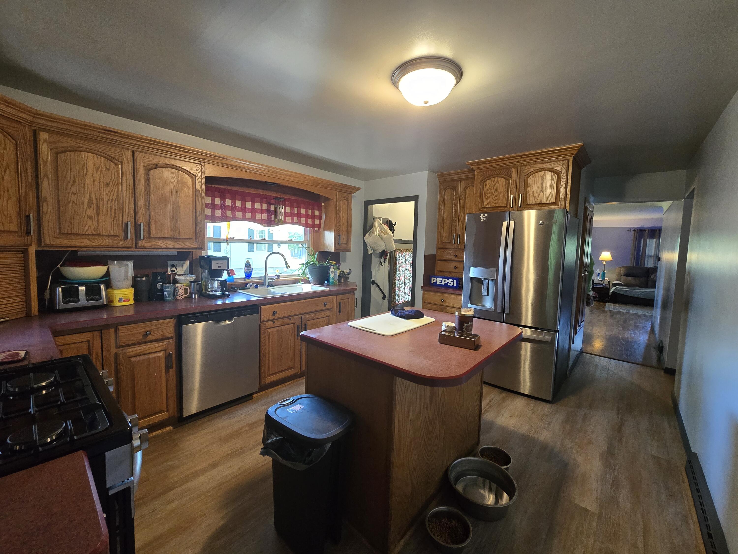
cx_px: 369
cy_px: 277
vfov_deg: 89.9
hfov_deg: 106.2
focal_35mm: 13
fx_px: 277
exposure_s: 1/60
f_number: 2.2
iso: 500
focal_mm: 2.2
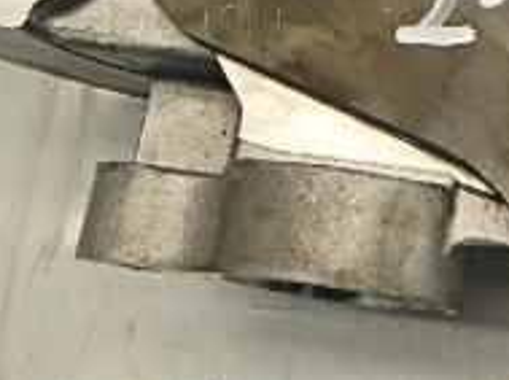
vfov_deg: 14.9
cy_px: -100
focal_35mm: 95
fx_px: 1394
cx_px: 636
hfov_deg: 19.3
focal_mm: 5
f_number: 4.4
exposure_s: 1/50
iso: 200
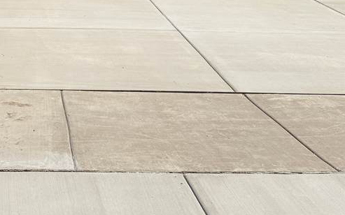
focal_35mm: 66
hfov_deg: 29.9
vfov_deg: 17.7
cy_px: -108
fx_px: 620
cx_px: 43
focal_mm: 6.76
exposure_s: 1/8130
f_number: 1.78
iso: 80
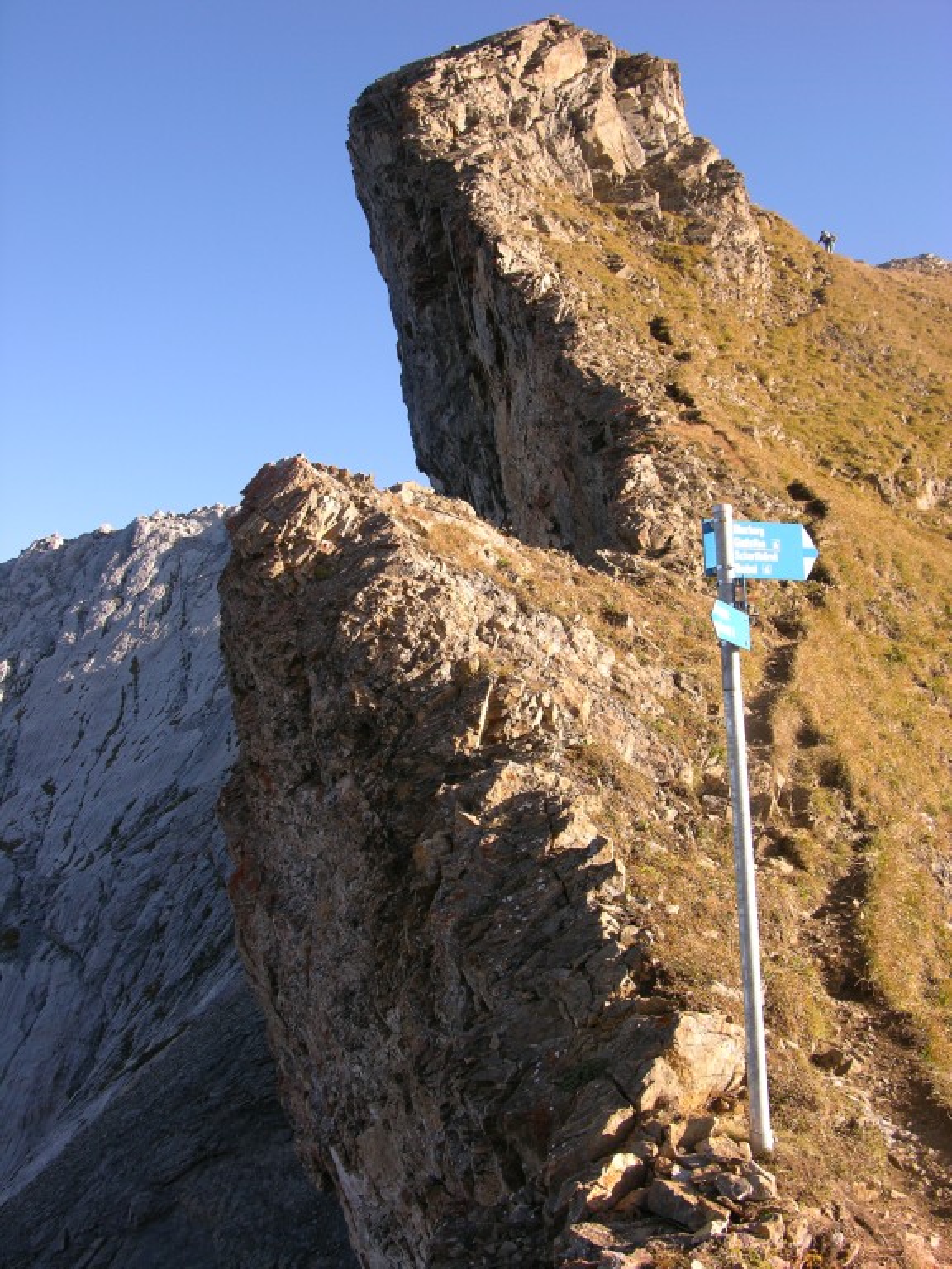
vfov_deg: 52.6
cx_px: 476
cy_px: 634
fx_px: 1283
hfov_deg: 40.7
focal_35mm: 35
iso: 50
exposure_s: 1/146
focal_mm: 8.9
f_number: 4.5
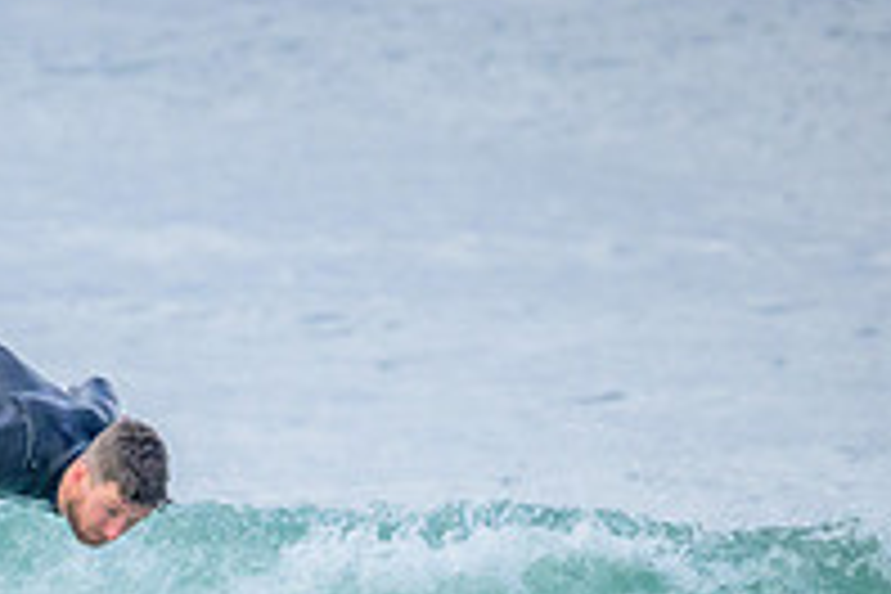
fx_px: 40562
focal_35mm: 1639
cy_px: 691
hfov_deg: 1.3
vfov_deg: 0.8
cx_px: -216
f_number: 11
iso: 2500
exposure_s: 1/1250
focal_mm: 560
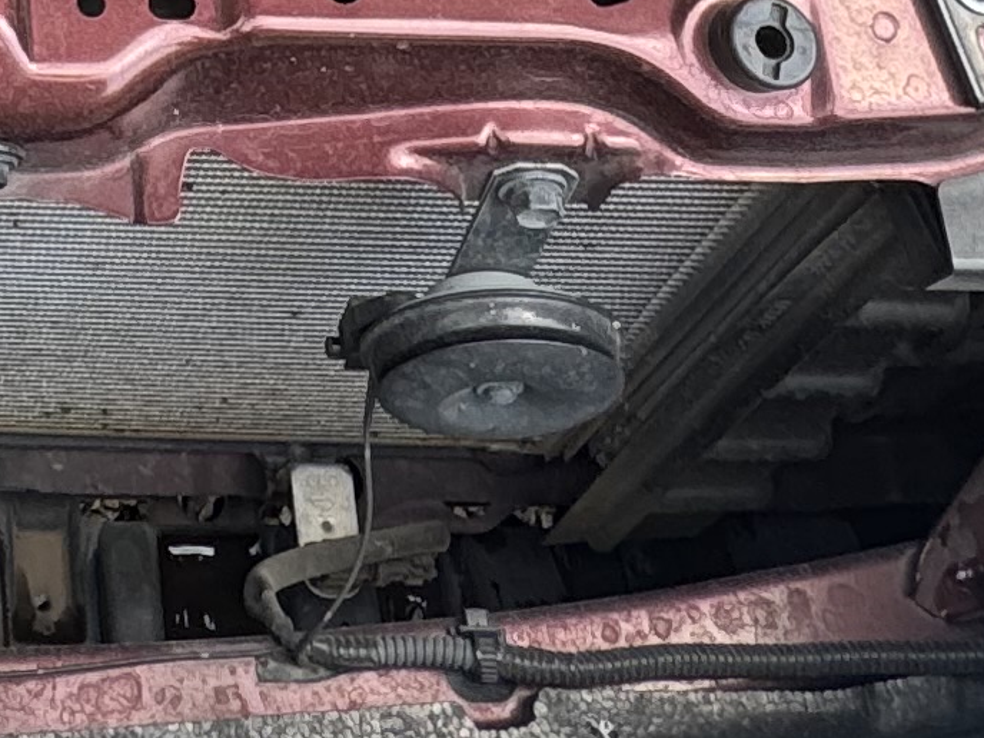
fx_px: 2331
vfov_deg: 14.0
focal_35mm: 82
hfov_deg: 21.7
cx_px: -259
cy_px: -904
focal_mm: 2.22
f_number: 2.2
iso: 40
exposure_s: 1/154
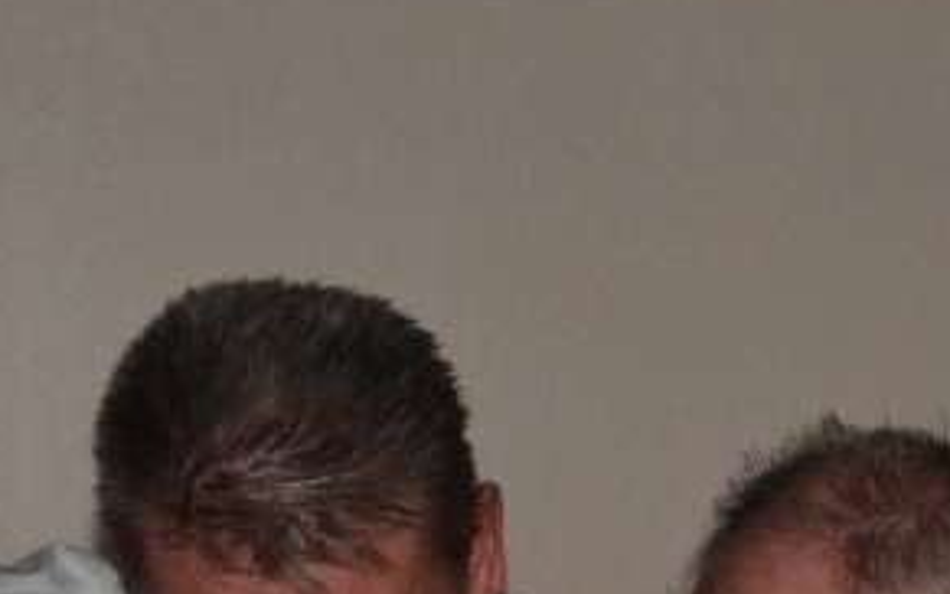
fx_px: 10384
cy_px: 973
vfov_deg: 3.3
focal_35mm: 401
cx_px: 640
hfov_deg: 5.2
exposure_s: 1/60
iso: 800
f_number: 5.3
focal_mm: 62
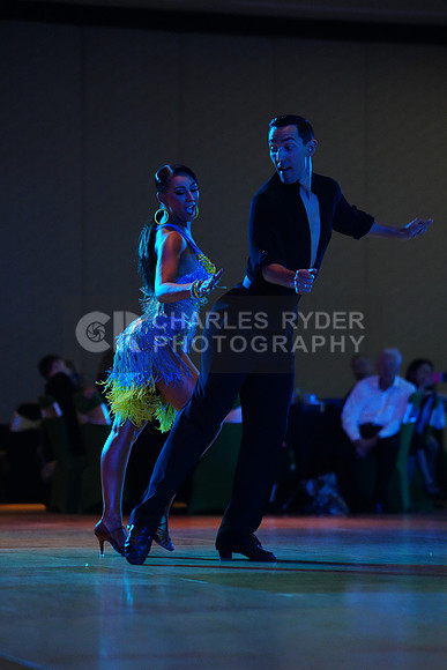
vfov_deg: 16.8
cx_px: 224
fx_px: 2271
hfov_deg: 11.2
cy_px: 335
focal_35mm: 122
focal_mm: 122
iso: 6400
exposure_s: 1/400
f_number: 2.8
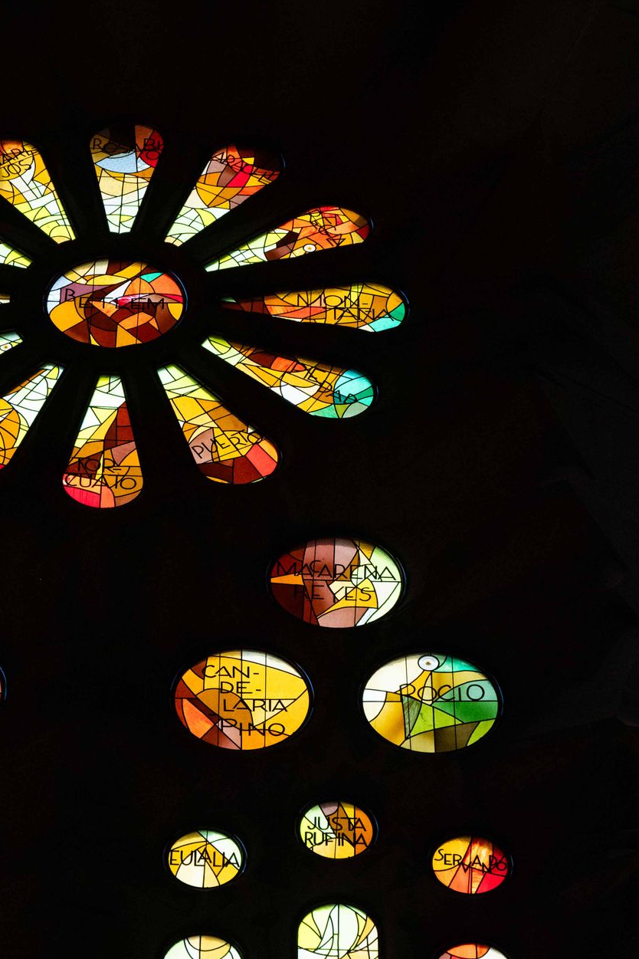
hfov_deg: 12.2
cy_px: 485
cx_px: 139
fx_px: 2982
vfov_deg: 18.3
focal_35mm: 112
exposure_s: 1/1600
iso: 8000
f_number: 6
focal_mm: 73
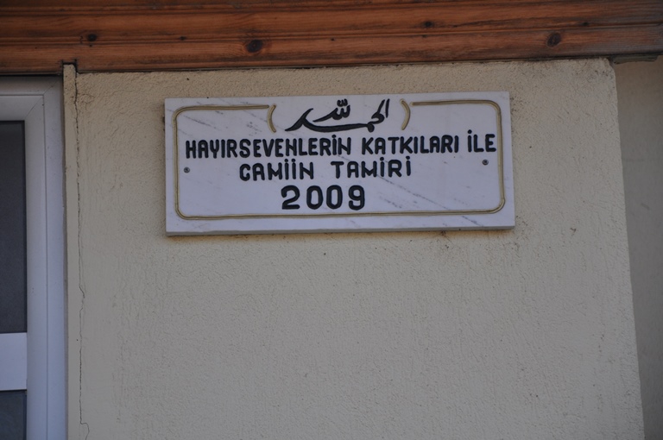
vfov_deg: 8.7
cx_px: 332
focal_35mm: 158
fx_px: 2897
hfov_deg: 13.1
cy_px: 220
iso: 400
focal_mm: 105
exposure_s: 1/320
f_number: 5.6
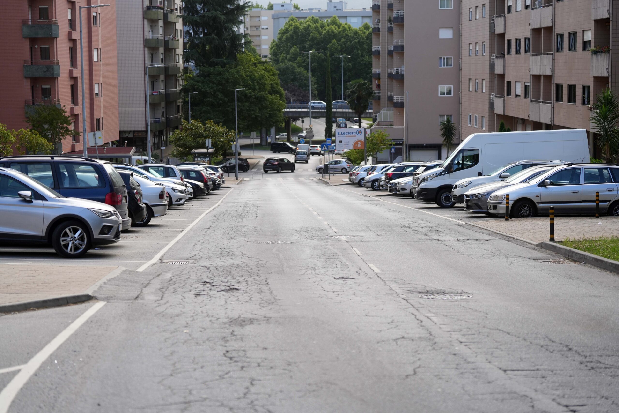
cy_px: 206
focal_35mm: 70
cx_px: 310
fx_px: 1204
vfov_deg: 19.5
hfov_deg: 28.8
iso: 400
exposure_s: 1/2000
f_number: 2.8
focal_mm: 70
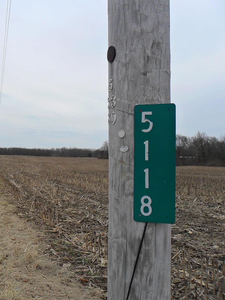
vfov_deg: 50.1
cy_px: 150
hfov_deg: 37.0
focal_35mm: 37
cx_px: 38
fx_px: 321
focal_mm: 4.9
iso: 100
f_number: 3.5
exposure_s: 1/1000
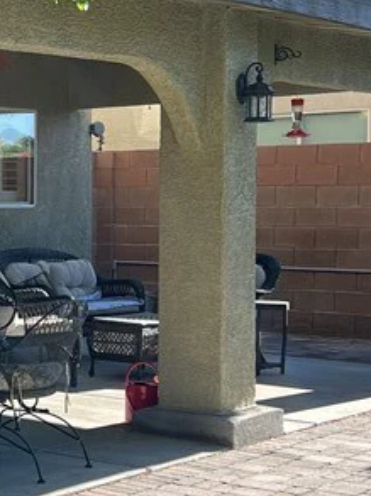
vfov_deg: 21.6
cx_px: -227
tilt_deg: -3.1
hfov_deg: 14.8
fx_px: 1303
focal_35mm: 91
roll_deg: +1.0
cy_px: 269
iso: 50
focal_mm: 5.7
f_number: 1.5
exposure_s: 1/1100
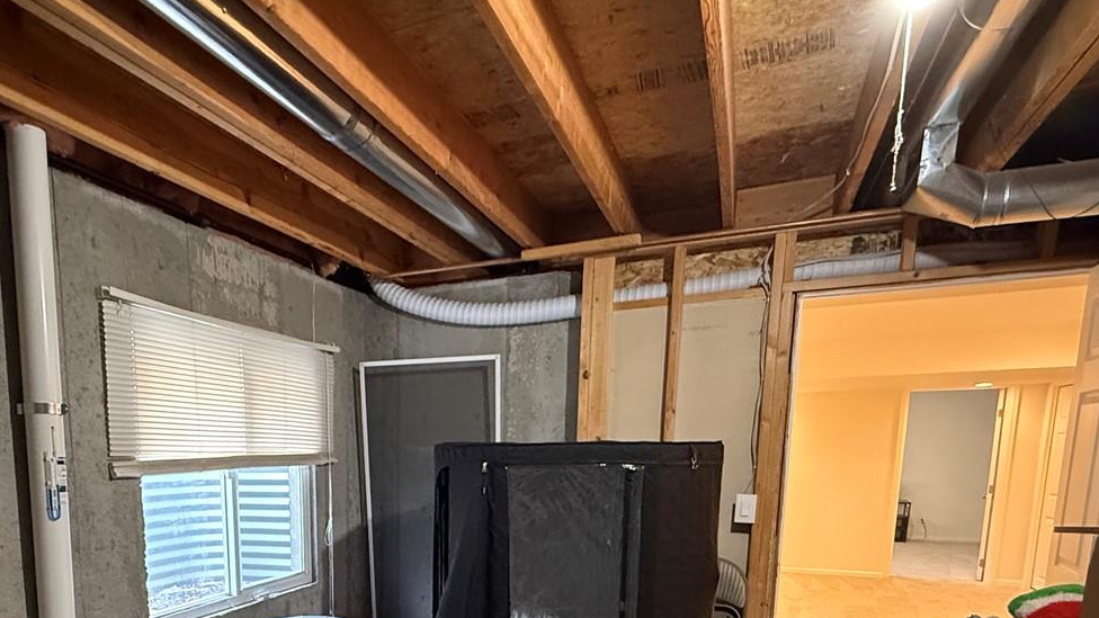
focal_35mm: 25
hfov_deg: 72.0
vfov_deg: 42.0
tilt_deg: -8.6
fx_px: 729
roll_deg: +0.6
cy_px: 564
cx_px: 372
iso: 1000
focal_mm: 2.22
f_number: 2.2
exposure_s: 1/40
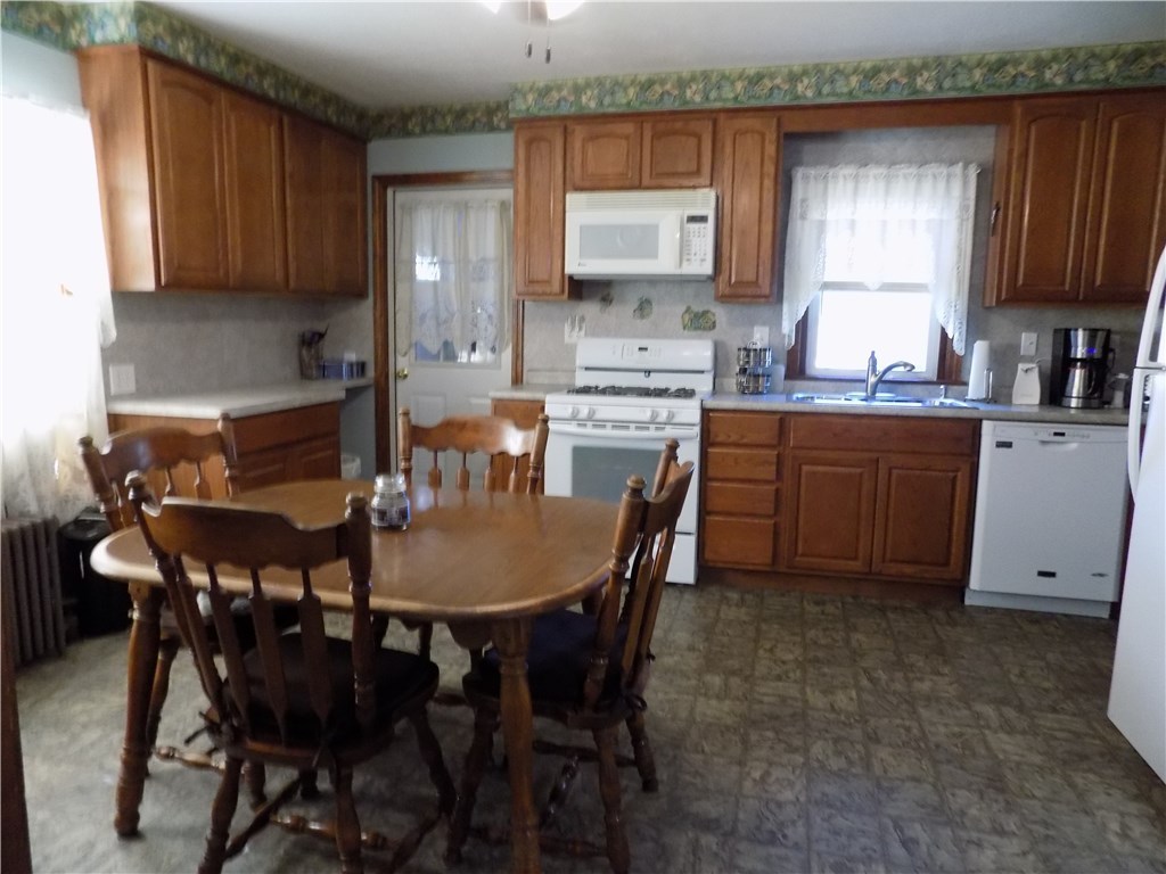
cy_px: 437
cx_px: 583
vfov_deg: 58.9
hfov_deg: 73.9
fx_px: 775
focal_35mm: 23
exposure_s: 1/30
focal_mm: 4
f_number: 3.1
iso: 360
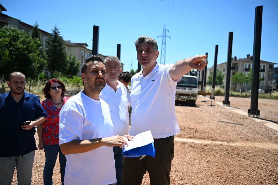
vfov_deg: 41.1
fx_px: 247
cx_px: 139
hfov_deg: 58.7
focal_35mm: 32
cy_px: 92
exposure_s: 1/6400
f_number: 2.8
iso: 400
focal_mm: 32
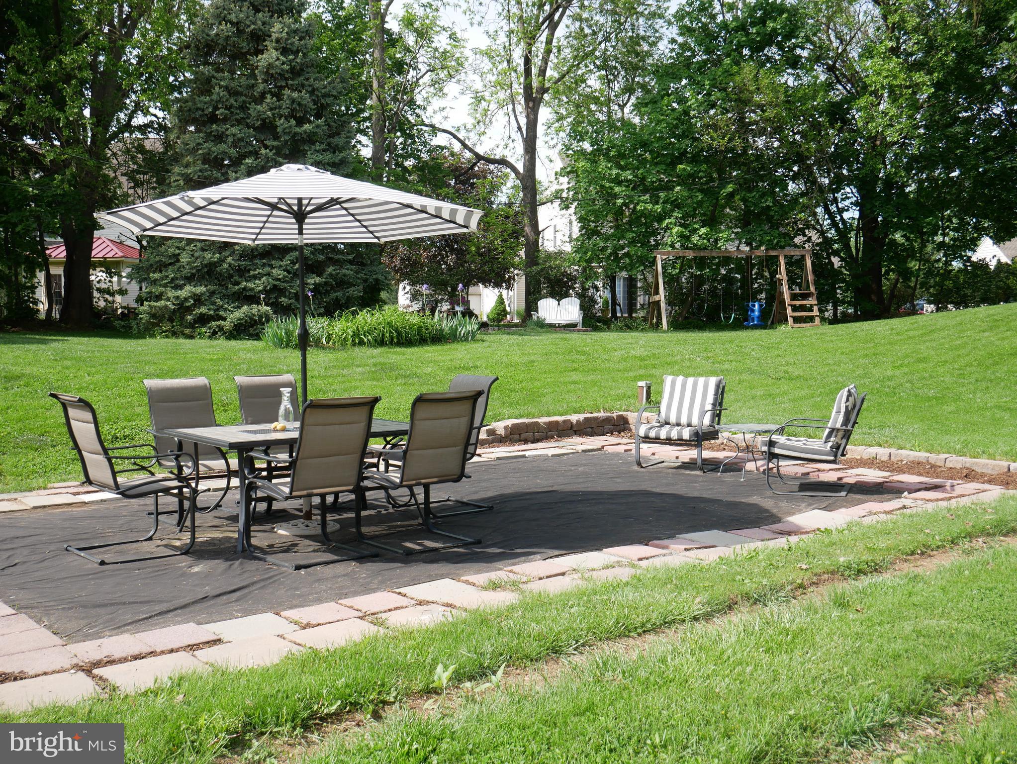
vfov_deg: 36.0
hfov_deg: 46.8
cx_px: 508
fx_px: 1176
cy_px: 382
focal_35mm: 40
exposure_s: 1/250
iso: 200
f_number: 6.3
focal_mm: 20
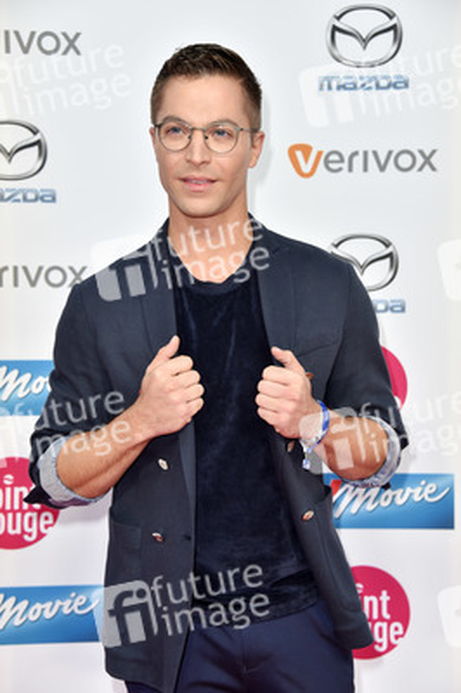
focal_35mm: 85
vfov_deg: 23.9
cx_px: 230
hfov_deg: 16.0
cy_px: 346
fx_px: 1635
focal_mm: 85
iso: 800
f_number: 5.6
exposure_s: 1/160
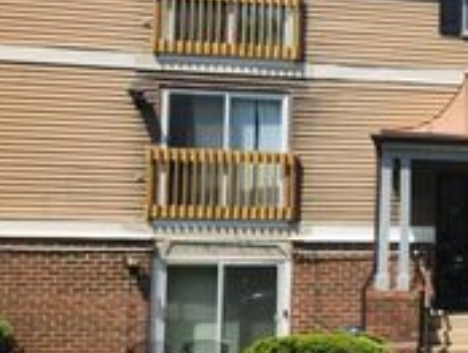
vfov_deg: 22.2
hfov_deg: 24.5
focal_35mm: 66
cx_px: 654
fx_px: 894
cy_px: 228
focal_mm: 5.4
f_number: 1.8
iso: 20
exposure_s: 1/2016
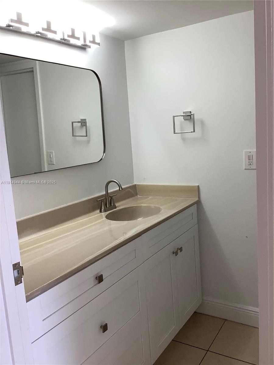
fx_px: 327
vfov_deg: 58.4
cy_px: 182
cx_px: 137
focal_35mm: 31
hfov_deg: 45.4
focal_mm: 3.3
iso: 80
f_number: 2.4
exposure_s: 1/120
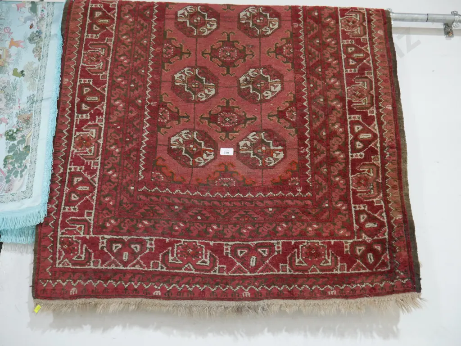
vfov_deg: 44.2
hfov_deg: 56.8
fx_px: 426
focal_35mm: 32
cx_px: 230
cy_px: 173
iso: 2000
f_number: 3.6
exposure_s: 1/60
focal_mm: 16
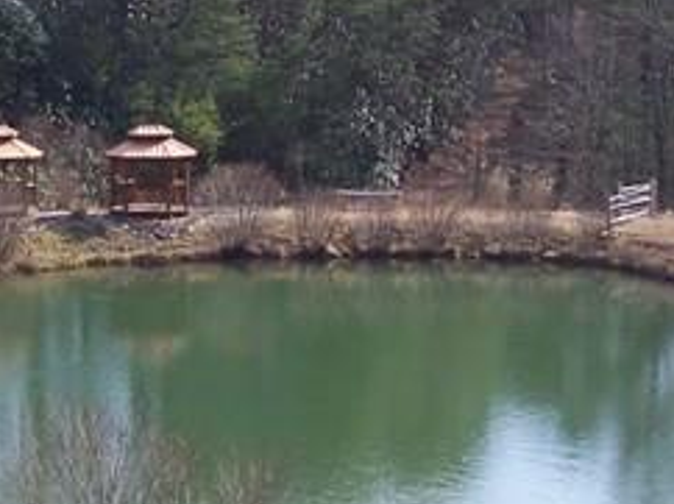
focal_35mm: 161
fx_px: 3132
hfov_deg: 12.3
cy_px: 281
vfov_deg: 9.2
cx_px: 217
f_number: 2.8
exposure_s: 1/400
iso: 64
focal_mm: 6.3
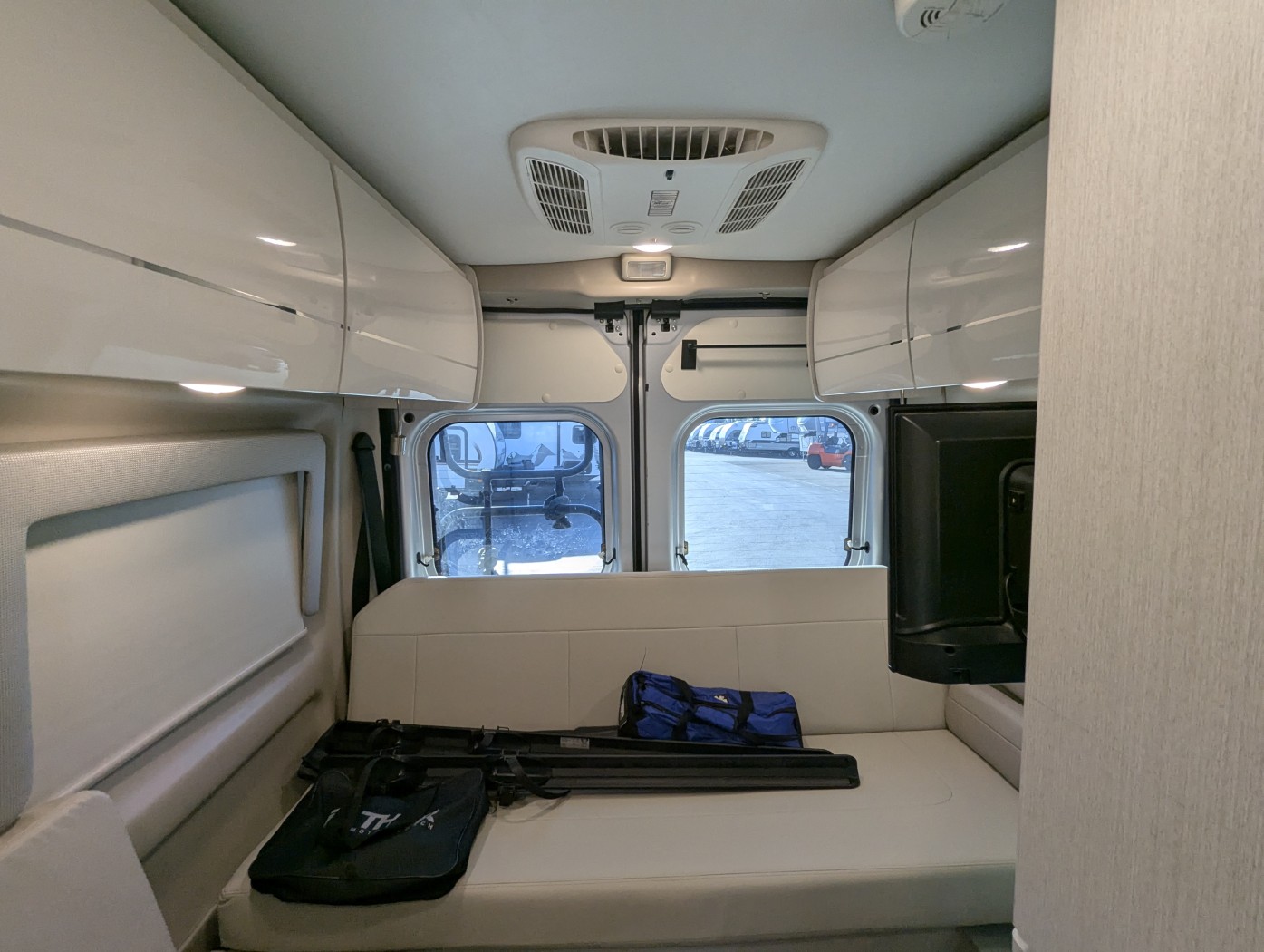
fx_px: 585
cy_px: 476
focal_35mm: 16
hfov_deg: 94.4
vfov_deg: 78.2
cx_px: 632
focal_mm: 2.35
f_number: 2.2
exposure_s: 1/236
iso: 127
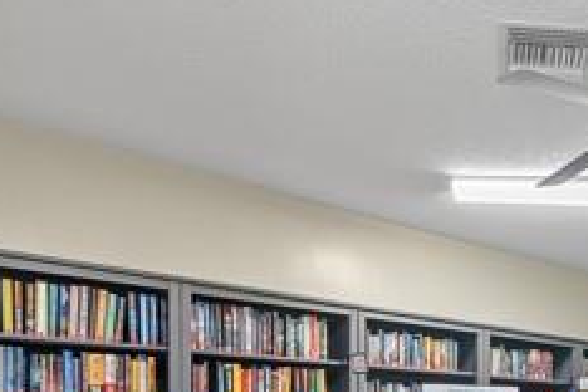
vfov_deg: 28.9
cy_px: 451
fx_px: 670
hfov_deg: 41.7
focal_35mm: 41
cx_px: 575
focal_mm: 16
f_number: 8
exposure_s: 1.6
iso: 400
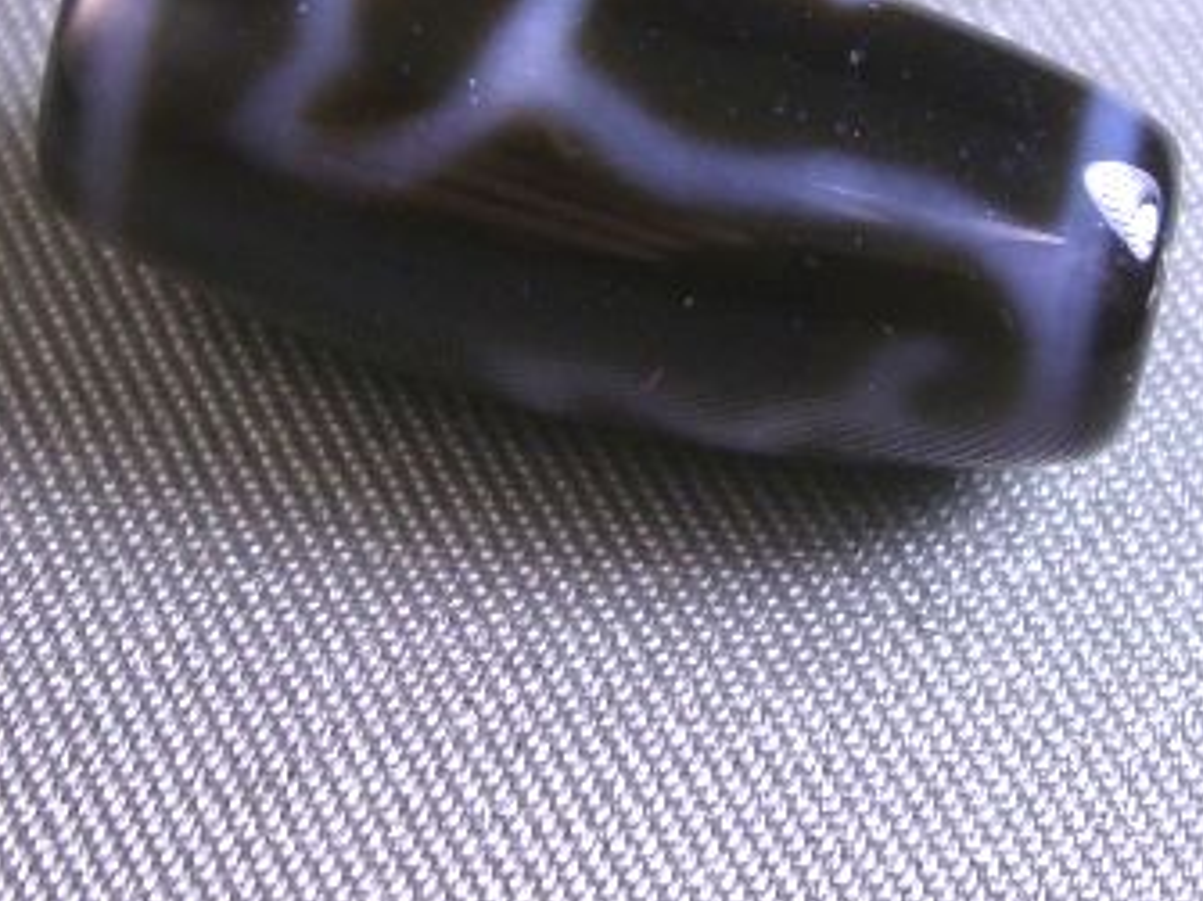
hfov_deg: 28.5
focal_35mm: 68
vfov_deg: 21.2
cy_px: 111
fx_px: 2362
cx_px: 682
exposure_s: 1/100
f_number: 2.8
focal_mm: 7.9
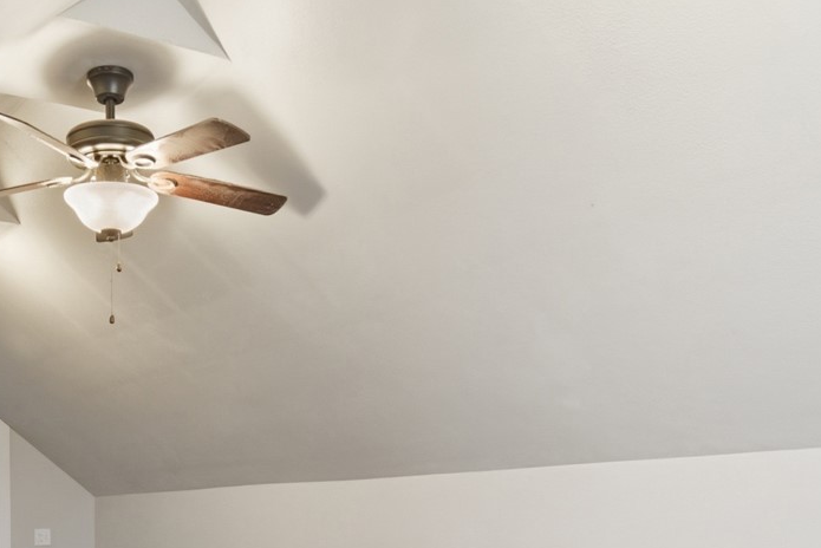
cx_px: 164
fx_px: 935
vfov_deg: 30.9
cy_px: 511
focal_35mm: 41
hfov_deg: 45.0
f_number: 13
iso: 250
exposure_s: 1/6
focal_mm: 10
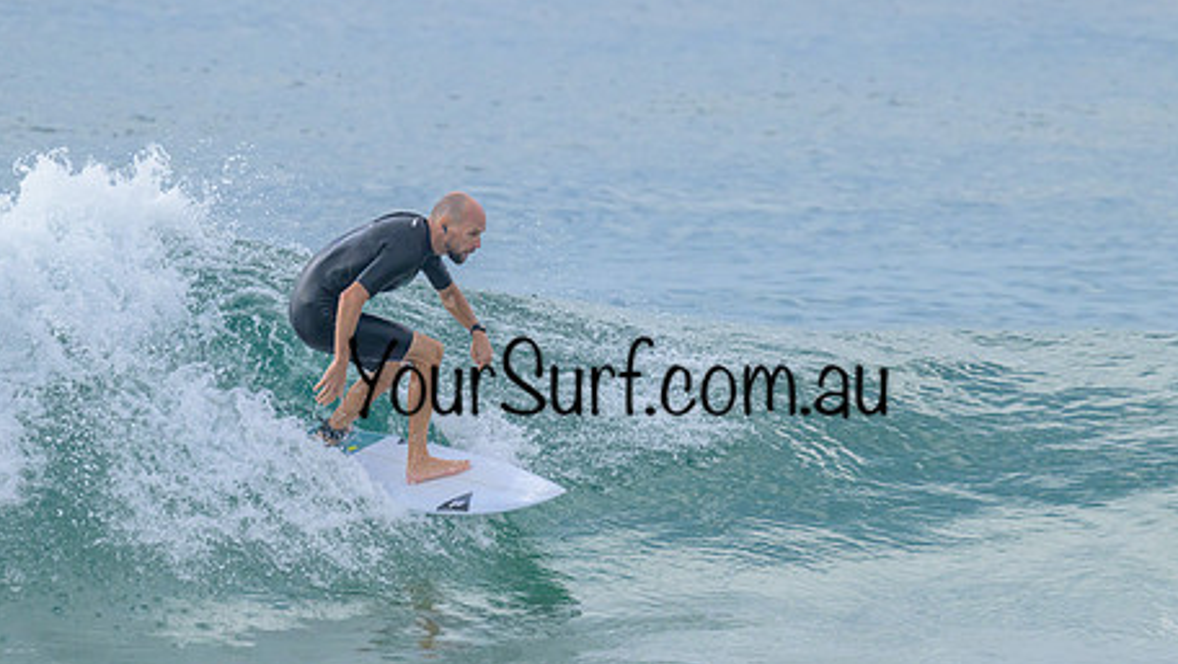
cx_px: 615
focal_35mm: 719
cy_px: 355
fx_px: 22469
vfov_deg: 1.7
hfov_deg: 3.0
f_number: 11
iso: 1600
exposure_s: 1/2000
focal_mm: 540
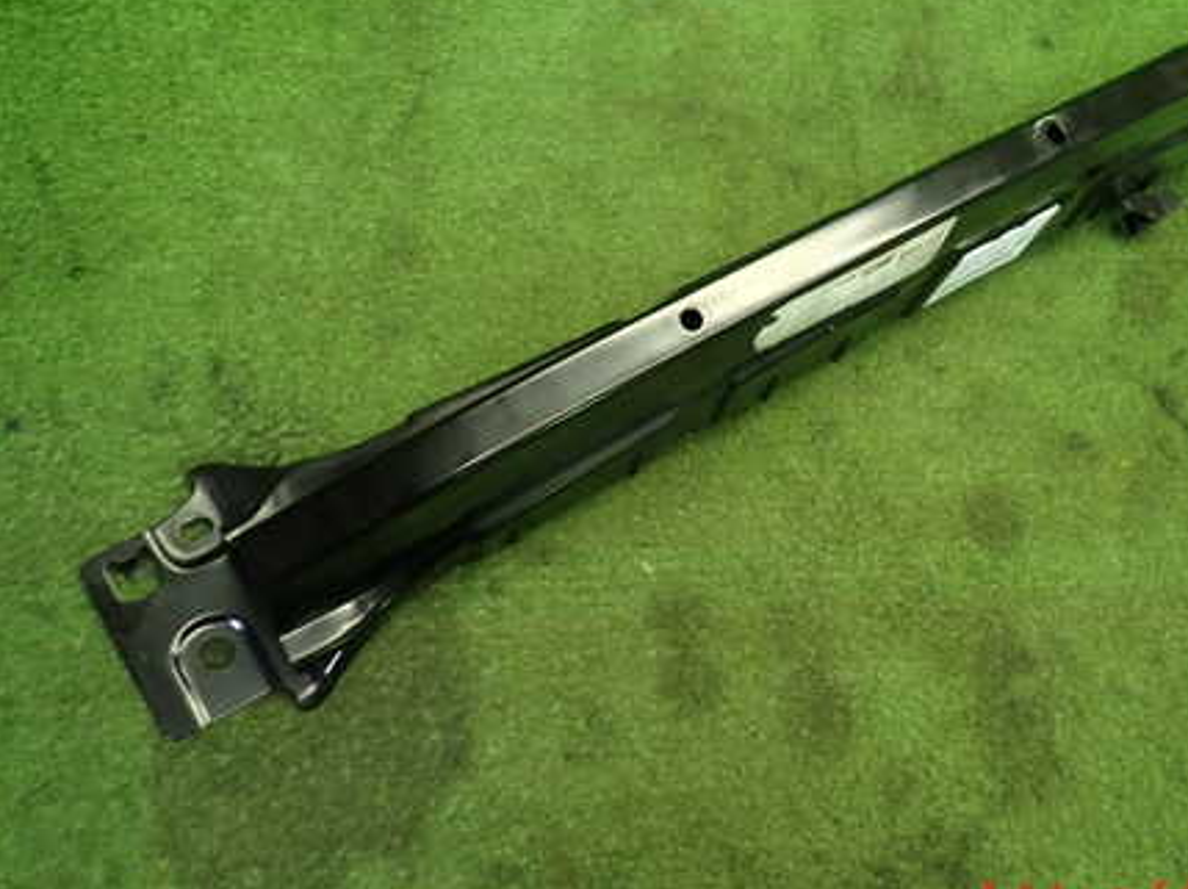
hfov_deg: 51.8
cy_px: 321
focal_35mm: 35
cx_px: 778
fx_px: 1200
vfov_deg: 40.3
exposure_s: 1/40
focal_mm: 4.5
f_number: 2
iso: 200
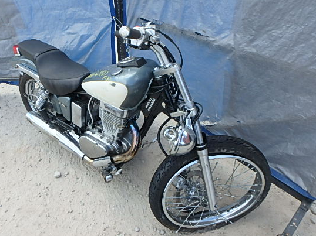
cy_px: 107
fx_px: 228
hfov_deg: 69.0
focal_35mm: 25
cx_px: 134
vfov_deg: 54.8
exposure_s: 1/400
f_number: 3.5
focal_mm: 3.7
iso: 125
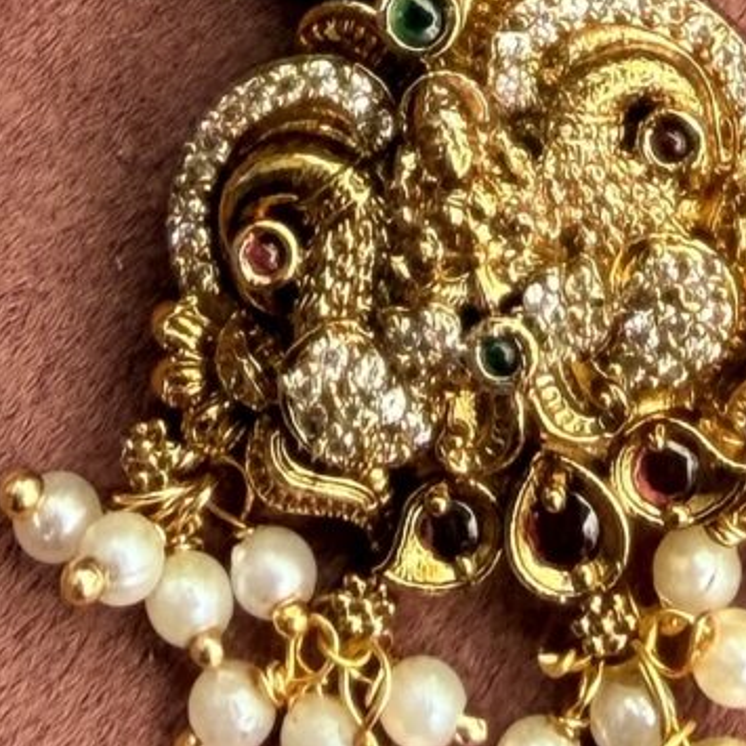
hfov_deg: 11.4
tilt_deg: -74.0
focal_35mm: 153
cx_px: 355
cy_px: -1133
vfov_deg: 9.8
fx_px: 3730
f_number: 2.2
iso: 64
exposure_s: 1/121
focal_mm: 2.22
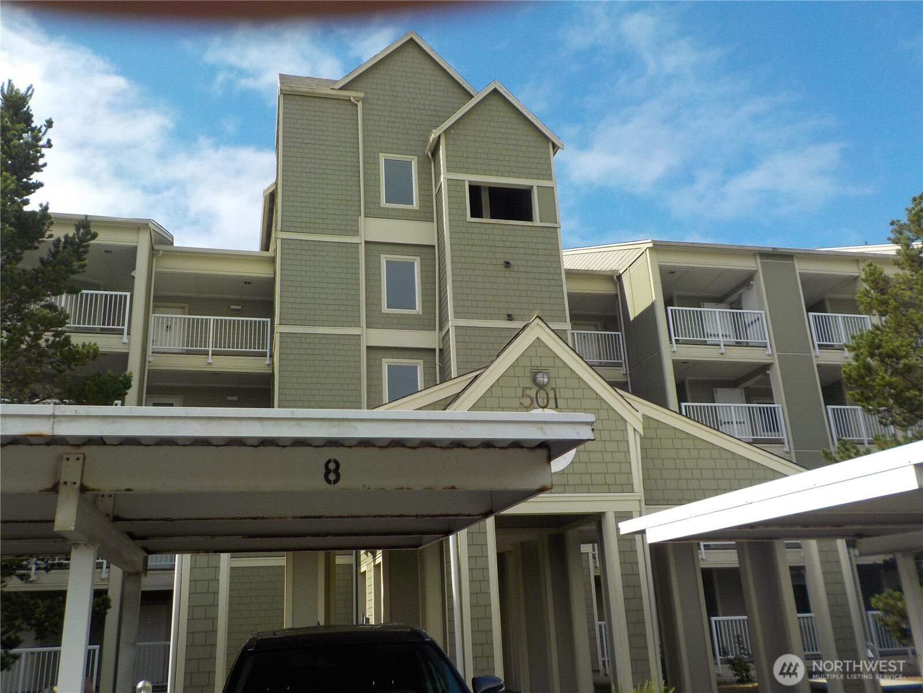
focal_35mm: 30
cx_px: 462
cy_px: 346
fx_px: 800
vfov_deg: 46.8
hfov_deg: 60.0
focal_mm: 4.1
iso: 125
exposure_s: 1/1250
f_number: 3.3
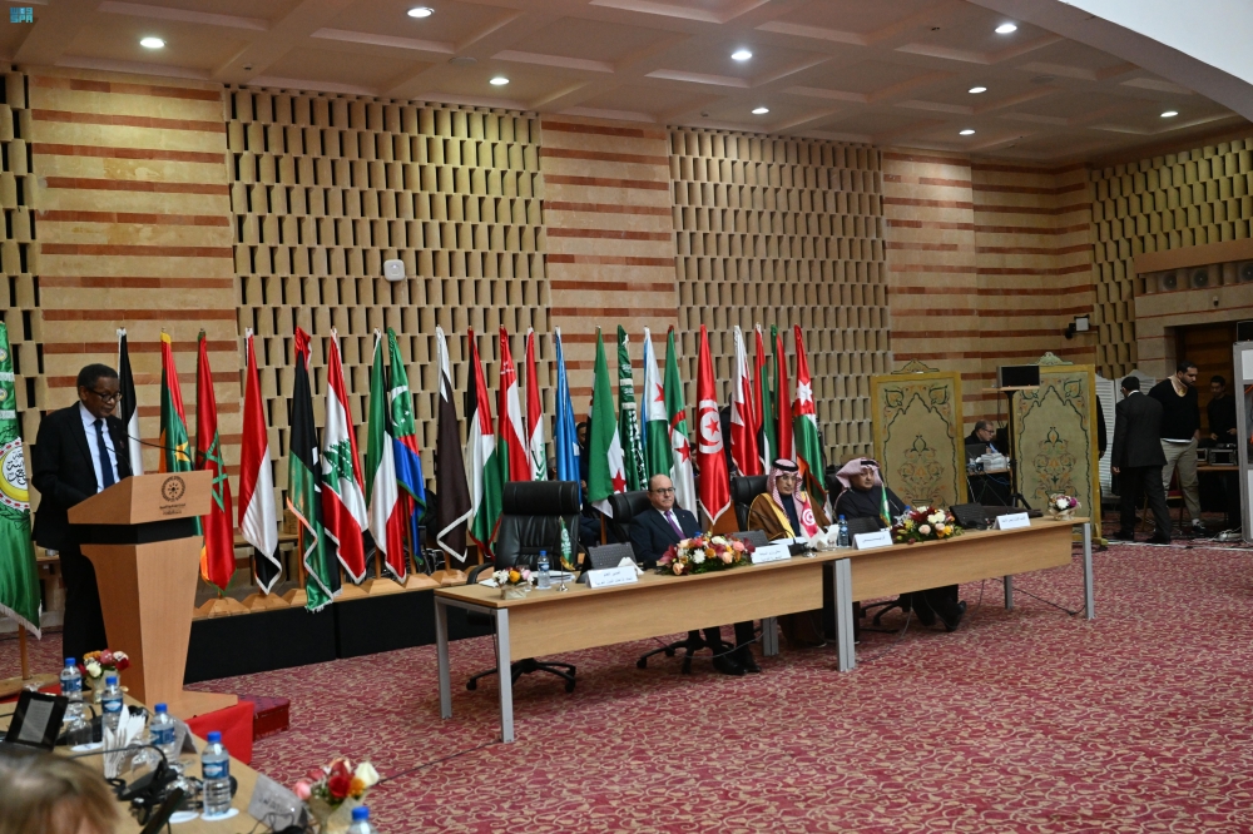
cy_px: 417
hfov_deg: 51.9
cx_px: 626
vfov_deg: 35.9
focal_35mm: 37
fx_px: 1287
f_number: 4.5
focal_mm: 37
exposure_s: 1/200
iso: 3200
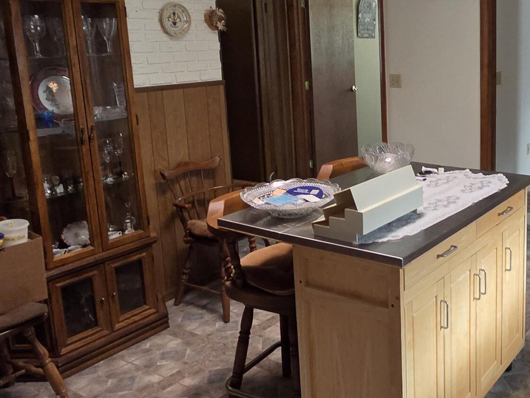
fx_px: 536
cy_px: 155
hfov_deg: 49.4
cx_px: 427
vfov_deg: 40.5
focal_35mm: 35
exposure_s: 1/60
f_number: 2.2
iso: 320
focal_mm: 2.2
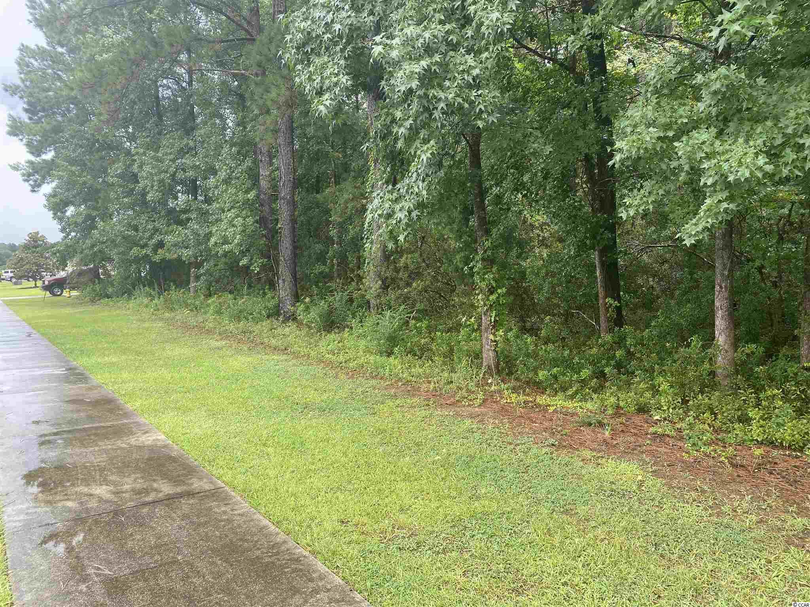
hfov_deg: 67.3
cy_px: 304
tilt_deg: -5.1
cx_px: 405
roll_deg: -0.3
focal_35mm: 26
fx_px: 608
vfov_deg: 53.1
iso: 32
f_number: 1.8
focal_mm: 4.25
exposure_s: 1/531
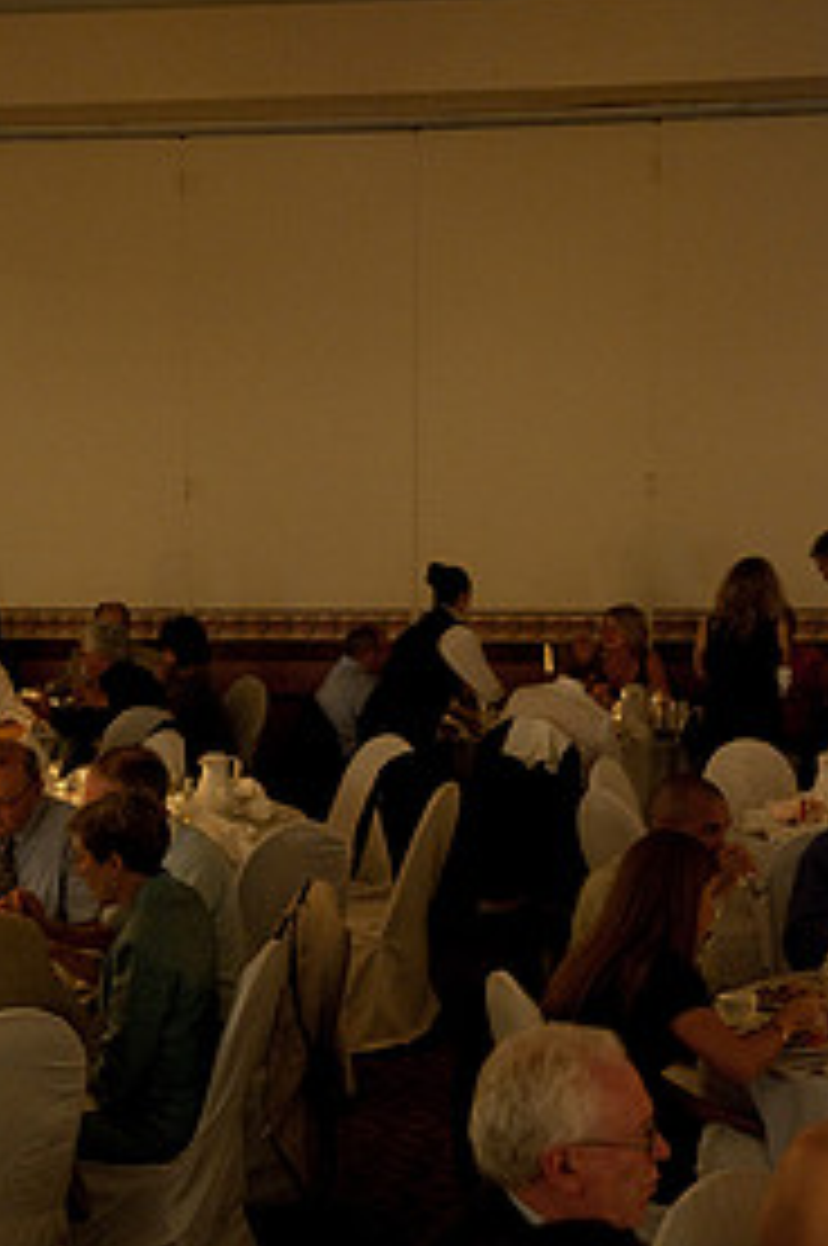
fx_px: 2698
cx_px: 254
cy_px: 855
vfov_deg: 25.8
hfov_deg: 17.4
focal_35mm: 78
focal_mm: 48
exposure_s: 1/40
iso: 3200
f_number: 4
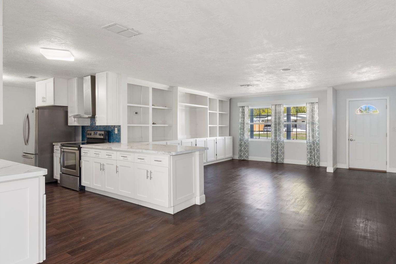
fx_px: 226
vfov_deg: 60.6
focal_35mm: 21
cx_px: 207
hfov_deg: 82.5
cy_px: 130
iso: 320
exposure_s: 1/2
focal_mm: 13
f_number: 8
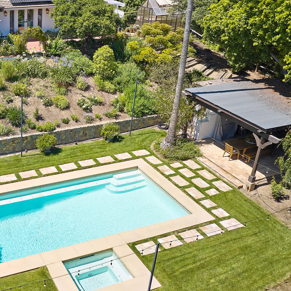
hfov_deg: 37.2
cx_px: 23
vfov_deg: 39.8
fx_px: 399
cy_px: 116
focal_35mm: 42
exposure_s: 1/2000
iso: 140
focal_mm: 12.29
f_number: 2.8
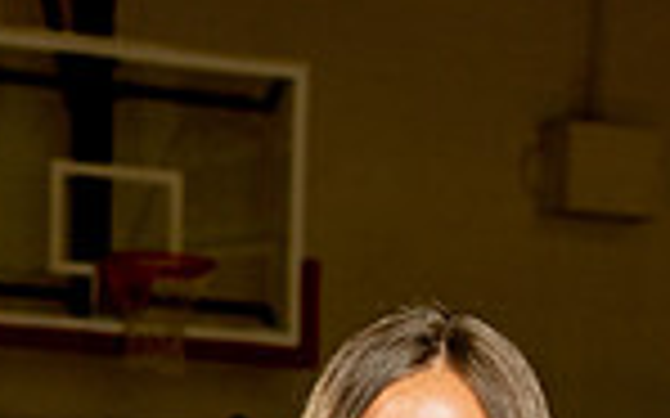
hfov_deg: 11.3
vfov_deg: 6.7
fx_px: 3377
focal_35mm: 185
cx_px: 319
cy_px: 989
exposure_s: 1/250
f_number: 7.1
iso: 400
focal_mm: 60
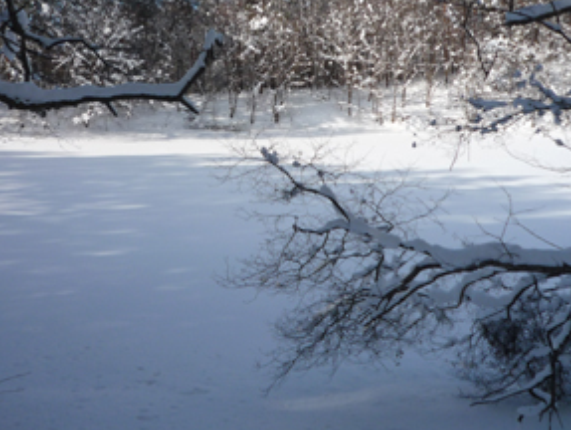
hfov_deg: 50.1
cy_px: 146
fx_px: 611
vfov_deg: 38.3
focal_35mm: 37
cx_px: 270
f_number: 4.5
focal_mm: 4.4
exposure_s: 1/800
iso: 100
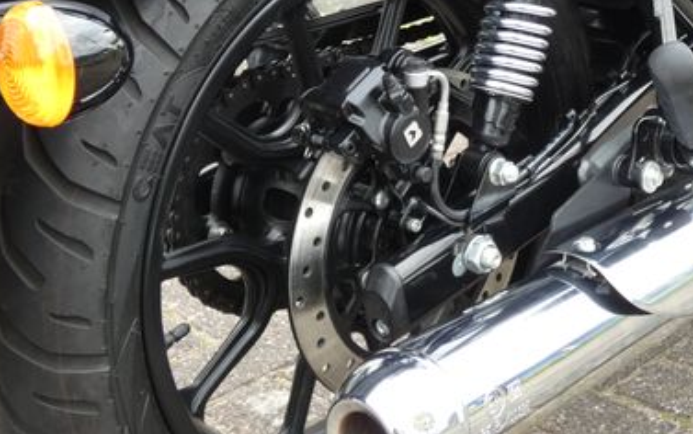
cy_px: 24
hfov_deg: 31.9
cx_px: 513
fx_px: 1190
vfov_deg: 20.2
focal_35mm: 63
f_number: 3.4
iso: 125
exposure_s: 1/80
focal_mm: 6.2
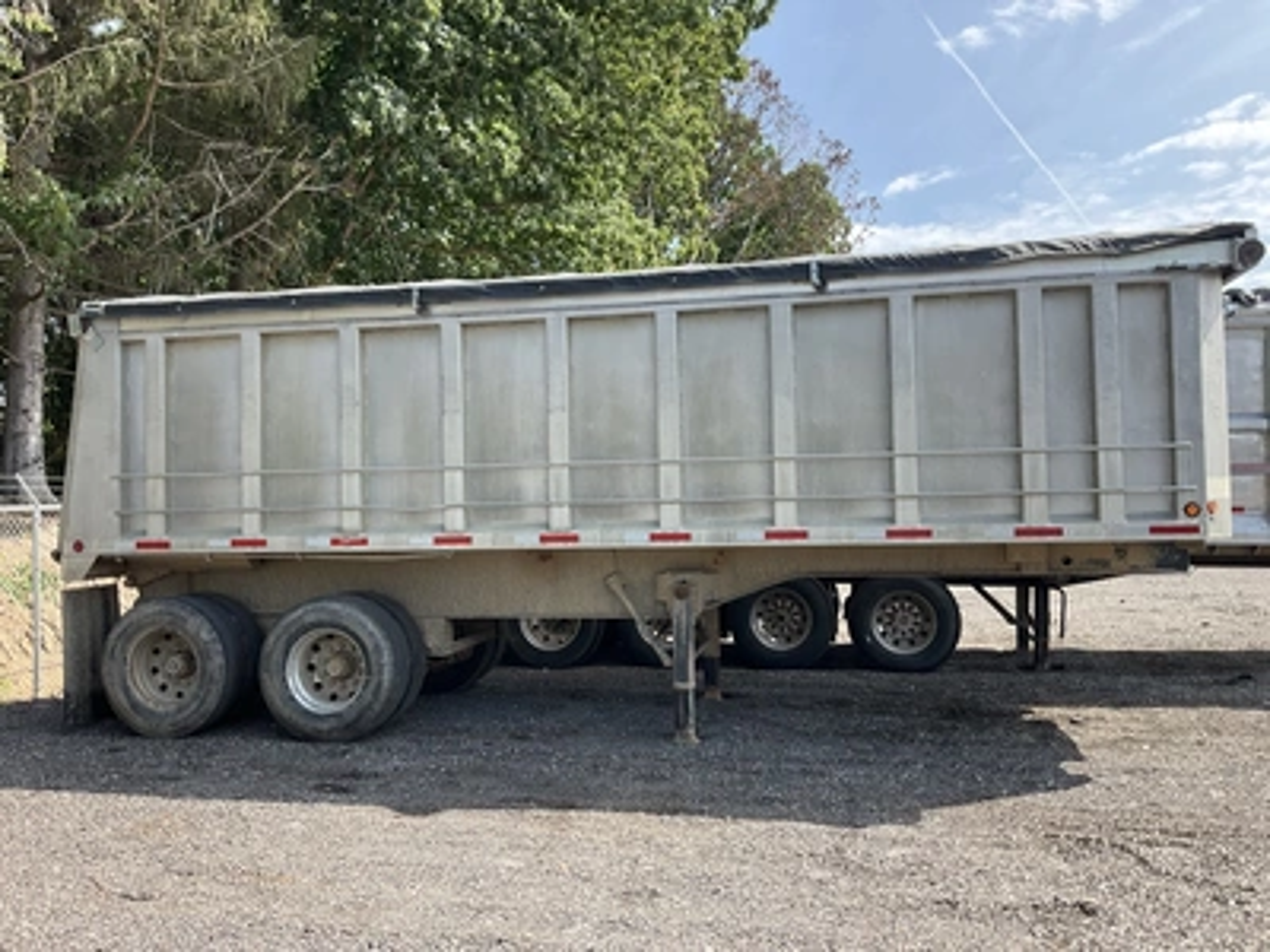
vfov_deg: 48.2
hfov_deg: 61.7
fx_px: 1064
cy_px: 476
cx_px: 635
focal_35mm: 29
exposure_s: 1/599
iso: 25
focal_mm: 3
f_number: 1.8
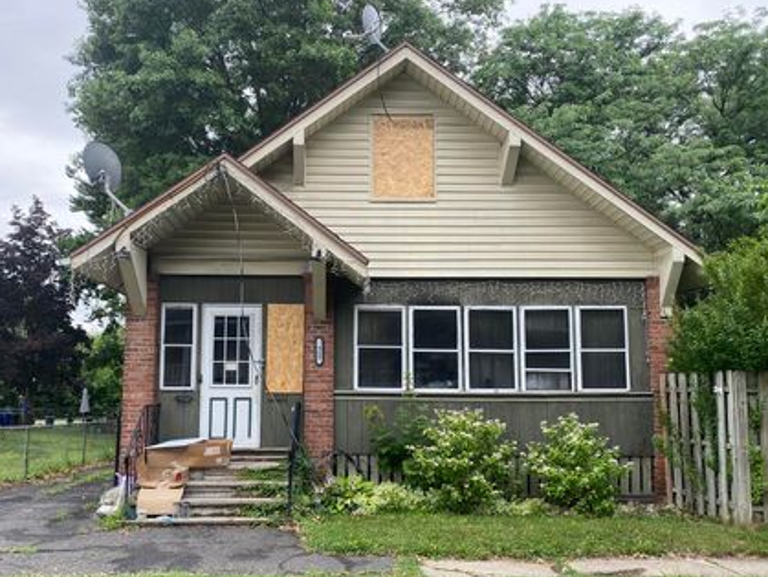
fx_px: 688
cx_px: 339
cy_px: 332
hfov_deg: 58.2
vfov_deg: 45.4
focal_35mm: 31
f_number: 1.8
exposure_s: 1/487
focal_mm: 4.25
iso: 32
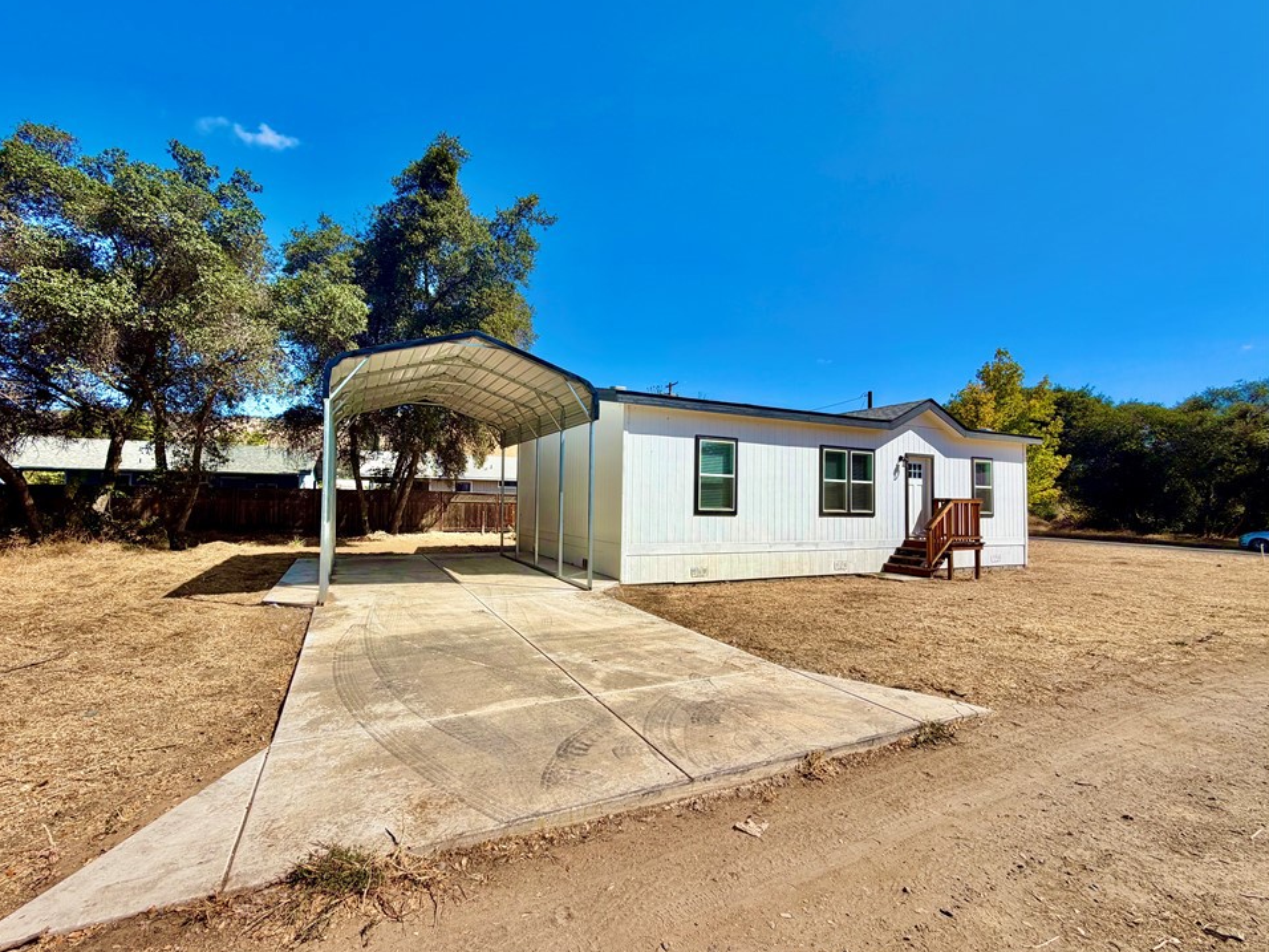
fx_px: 550
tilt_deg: +1.6
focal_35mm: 15
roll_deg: -1.6
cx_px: 592
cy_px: 477
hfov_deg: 98.0
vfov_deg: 81.7
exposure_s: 1/1125
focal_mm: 2.22
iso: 20
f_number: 2.2
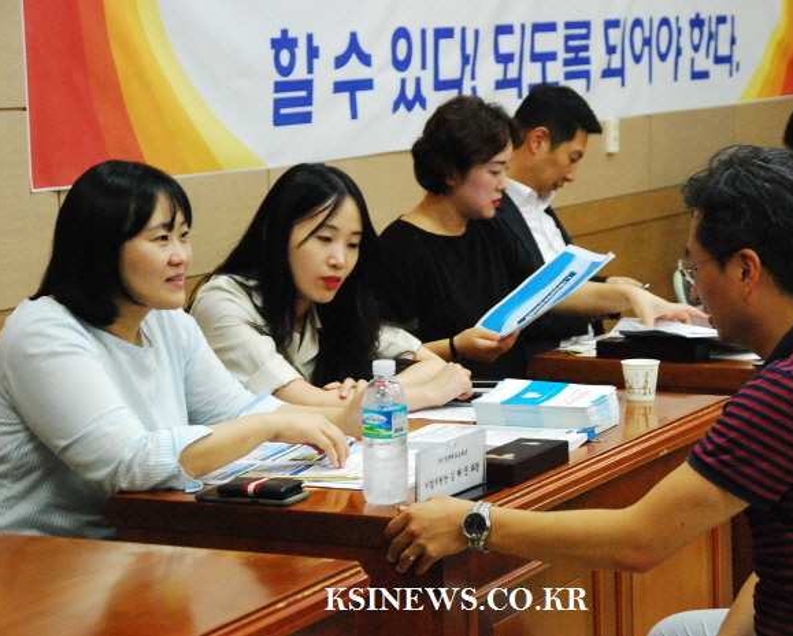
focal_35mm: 102
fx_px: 2396
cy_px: 318
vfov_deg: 15.1
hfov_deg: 18.8
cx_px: 453
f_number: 6.3
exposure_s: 1/80
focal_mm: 60
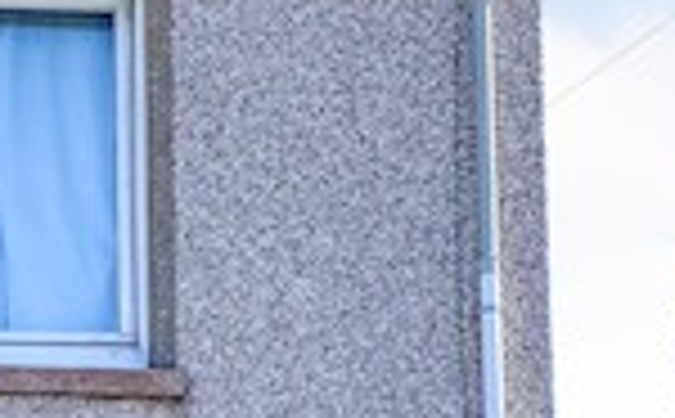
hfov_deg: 15.9
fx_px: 2368
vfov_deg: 10.0
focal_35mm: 129
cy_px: 470
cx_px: 0
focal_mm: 4.25
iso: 32
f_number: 1.8
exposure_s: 1/1050
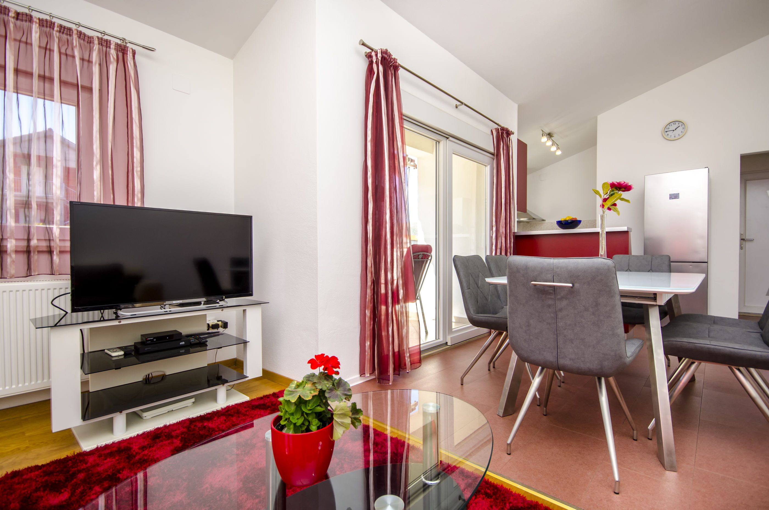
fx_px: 368
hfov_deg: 92.6
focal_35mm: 17
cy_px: 255
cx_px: 384
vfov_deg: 69.4
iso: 250
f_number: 7.1
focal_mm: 11.5
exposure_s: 1/160
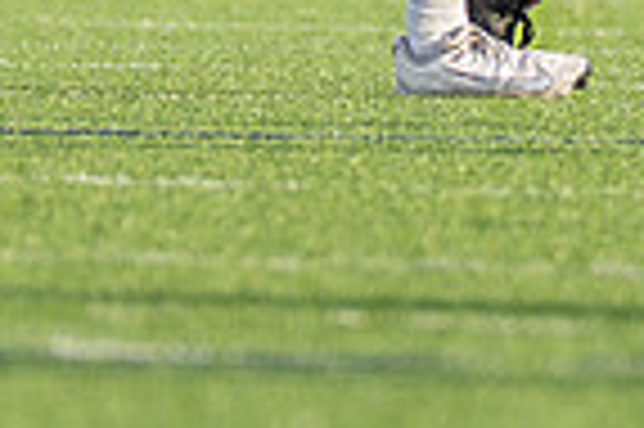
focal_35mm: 2660
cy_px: -447
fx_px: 47530
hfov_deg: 0.8
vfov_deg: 0.5
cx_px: 617
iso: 160
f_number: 2.8
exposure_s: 1/1000
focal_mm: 200
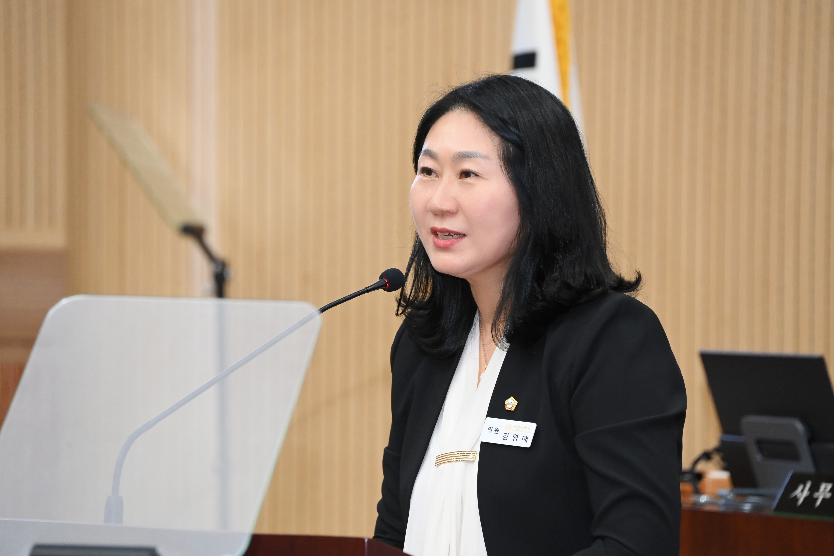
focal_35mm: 300
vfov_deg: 4.6
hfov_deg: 6.9
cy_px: 278
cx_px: 417
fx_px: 6949
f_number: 6.3
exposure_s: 1/200
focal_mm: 300
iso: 5000
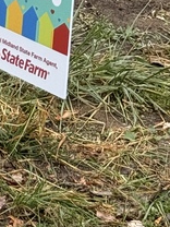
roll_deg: +0.2
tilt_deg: -4.5
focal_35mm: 236
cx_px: -187
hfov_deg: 6.1
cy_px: -272
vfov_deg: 7.9
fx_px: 1545
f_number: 1.78
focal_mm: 6.76
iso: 80
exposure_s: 1/1149
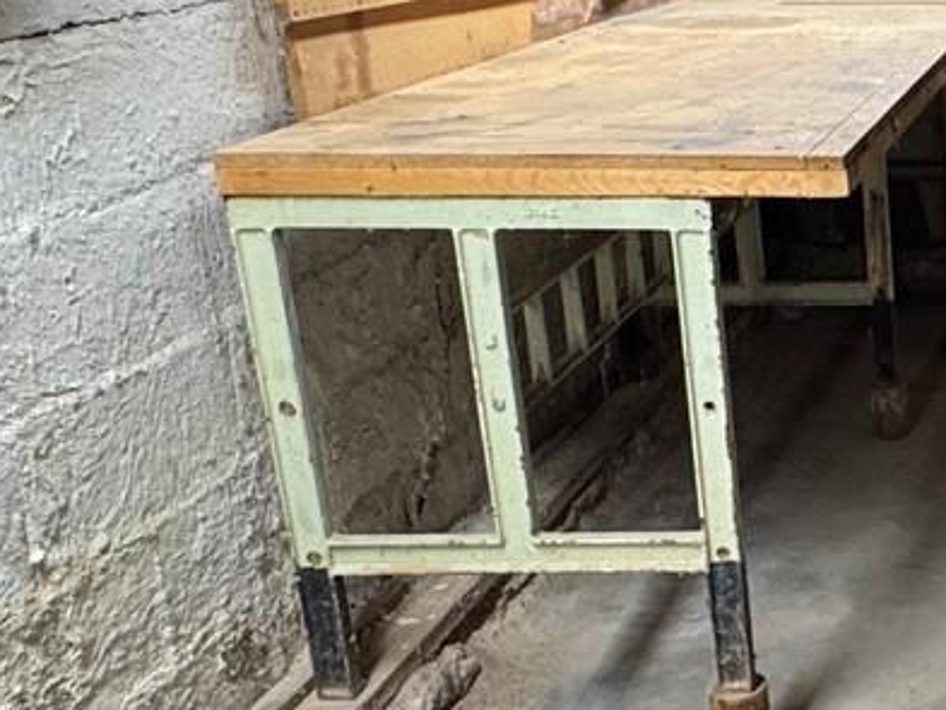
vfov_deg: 25.7
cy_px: 344
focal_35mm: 57
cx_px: 1276
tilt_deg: -17.5
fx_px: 1558
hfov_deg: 27.4
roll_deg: -0.8
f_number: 2.2
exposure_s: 1/60
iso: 200
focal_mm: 2.22
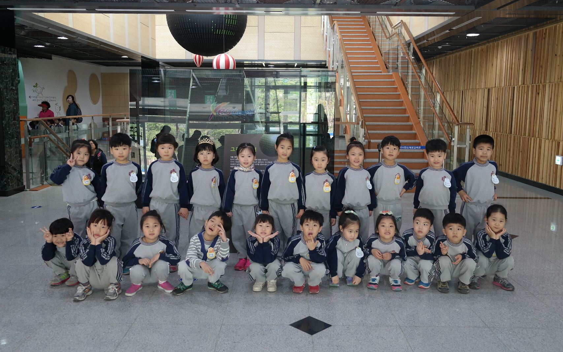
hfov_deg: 61.2
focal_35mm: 31
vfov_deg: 40.6
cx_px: 285
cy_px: 165
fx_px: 476
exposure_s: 1/40
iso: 400
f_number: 3.5
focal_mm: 20
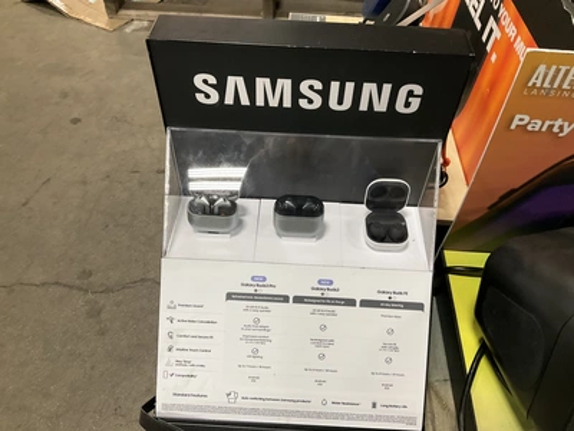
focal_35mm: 29
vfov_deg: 48.2
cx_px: 287
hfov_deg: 61.7
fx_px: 481
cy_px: 216
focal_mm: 3
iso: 160
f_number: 1.8
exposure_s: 1/60
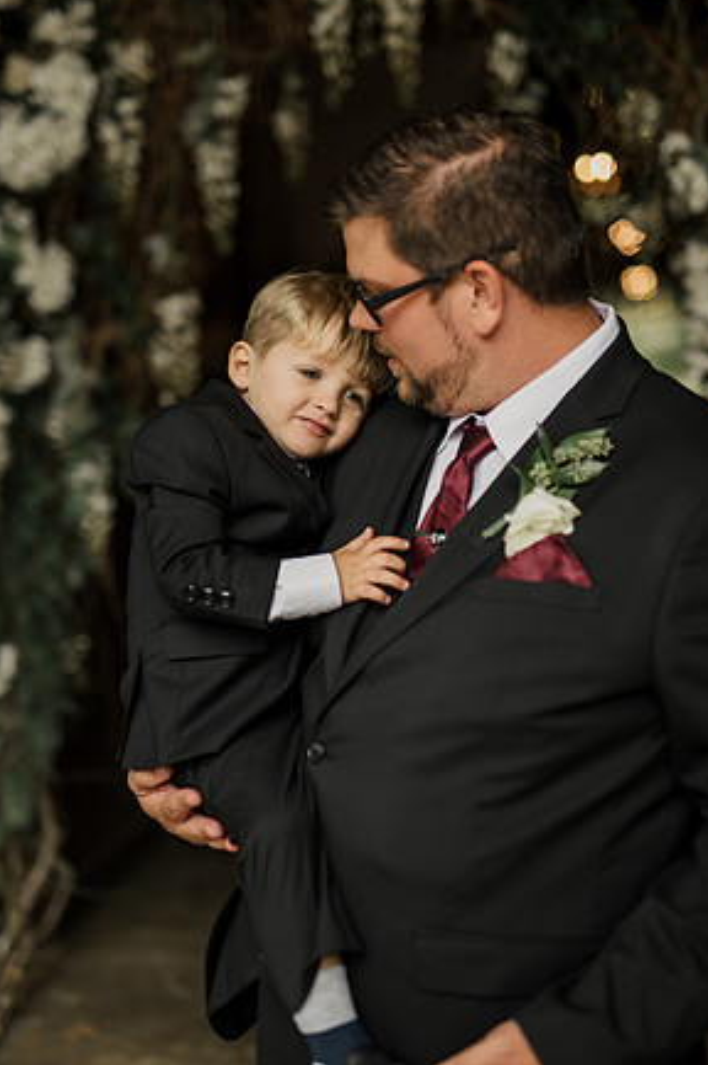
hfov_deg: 26.0
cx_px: 361
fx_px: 1536
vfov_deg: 38.2
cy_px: 519
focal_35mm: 52
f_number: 1.8
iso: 100
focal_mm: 50
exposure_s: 1/200
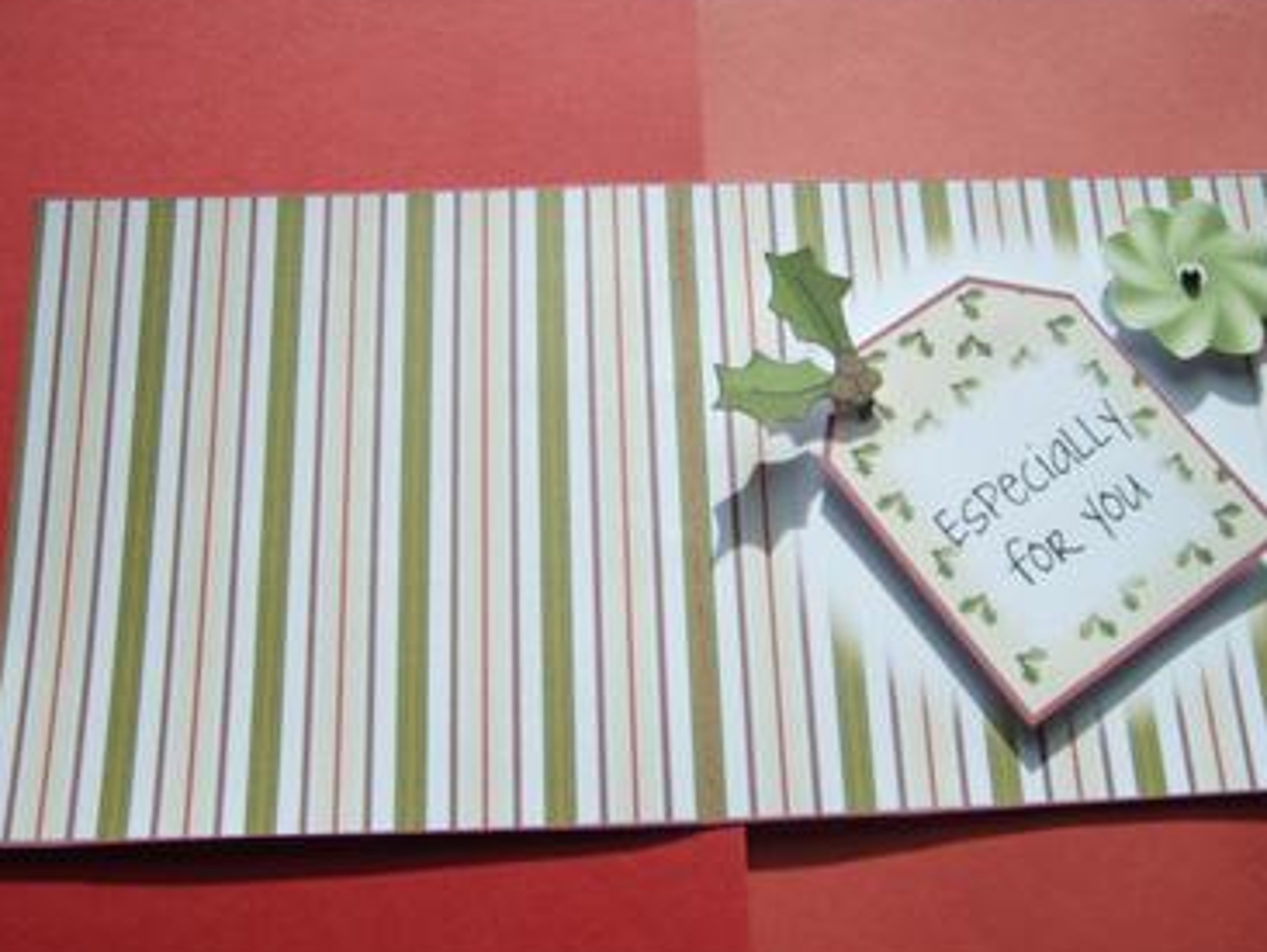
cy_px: 478
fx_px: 1575
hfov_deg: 43.8
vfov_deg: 33.6
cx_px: 696
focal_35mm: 43
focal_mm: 5.8
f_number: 7.1
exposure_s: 1/180
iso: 50
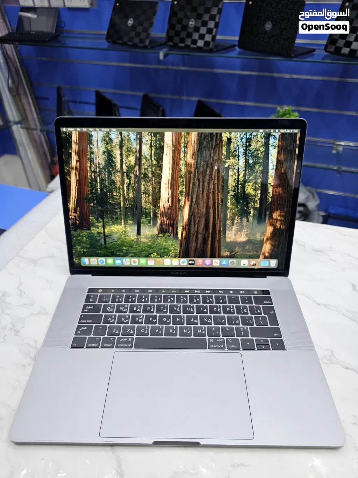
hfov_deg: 58.9
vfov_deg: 73.9
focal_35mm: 23
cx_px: 179
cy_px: 239
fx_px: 317
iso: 160
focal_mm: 6.3
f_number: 1.7
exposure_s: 1/100
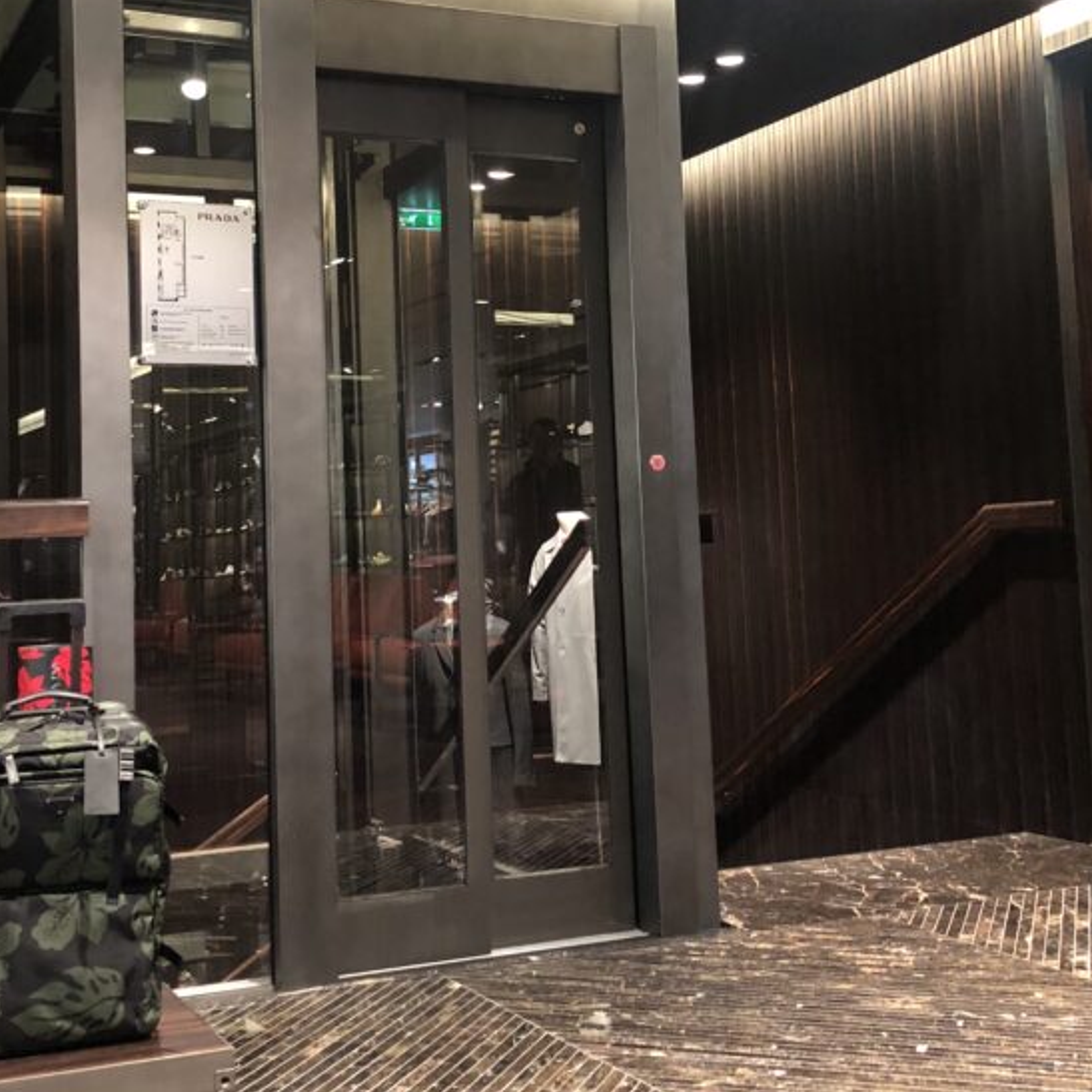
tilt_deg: +5.1
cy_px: 423
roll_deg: +1.5
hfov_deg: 35.2
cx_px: 405
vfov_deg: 35.2
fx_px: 1713
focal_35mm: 48
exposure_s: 1/13
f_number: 1.8
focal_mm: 3.99
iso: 100
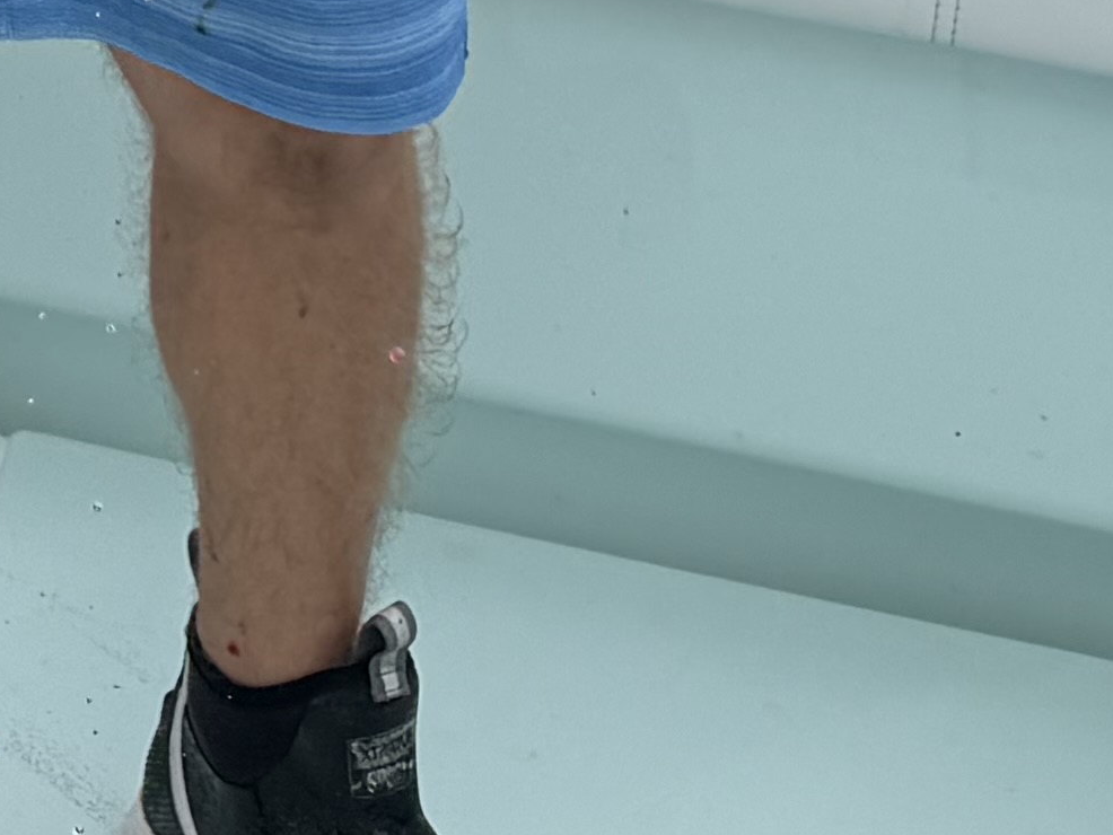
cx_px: -637
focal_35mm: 139
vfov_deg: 9.0
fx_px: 4470
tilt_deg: -15.6
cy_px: -1495
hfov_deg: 13.3
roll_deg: -1.7
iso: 80
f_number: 1.78
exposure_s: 1/3425
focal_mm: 6.76
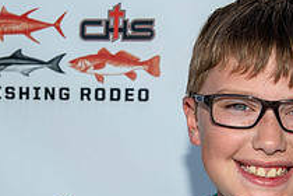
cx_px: 167
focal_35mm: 116
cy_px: 172
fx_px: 944
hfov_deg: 17.6
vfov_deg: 11.7
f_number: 8
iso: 50
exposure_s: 1/160
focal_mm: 42
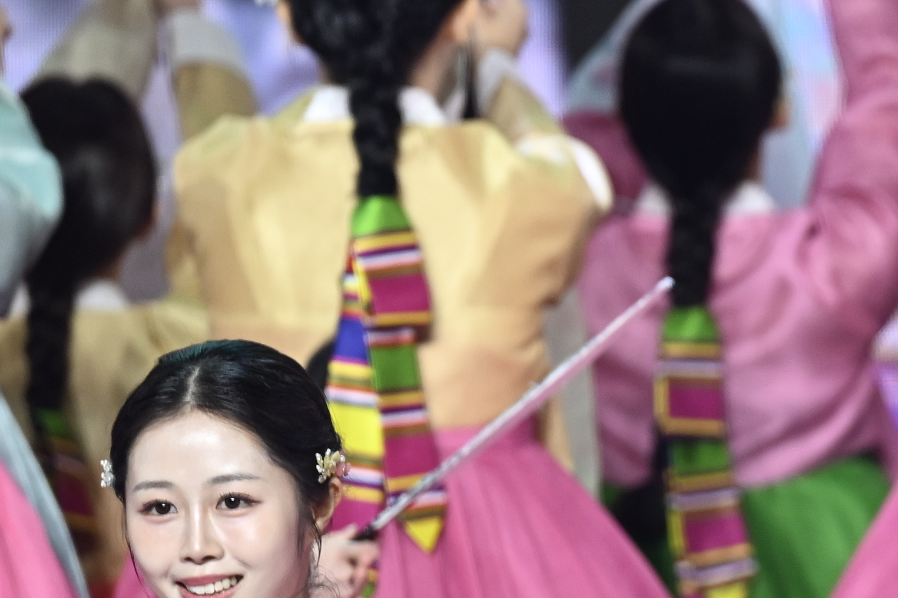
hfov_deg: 2.6
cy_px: 530
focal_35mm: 799
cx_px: 1001
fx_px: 19929
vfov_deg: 1.7
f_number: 2.8
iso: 640
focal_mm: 200
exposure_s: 1/250
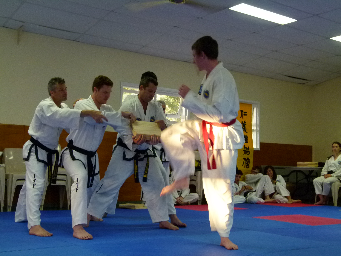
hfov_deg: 40.4
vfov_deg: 30.9
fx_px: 463
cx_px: 173
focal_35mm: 47
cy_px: 130
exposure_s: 1/50
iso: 400
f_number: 3.2
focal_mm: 8.3
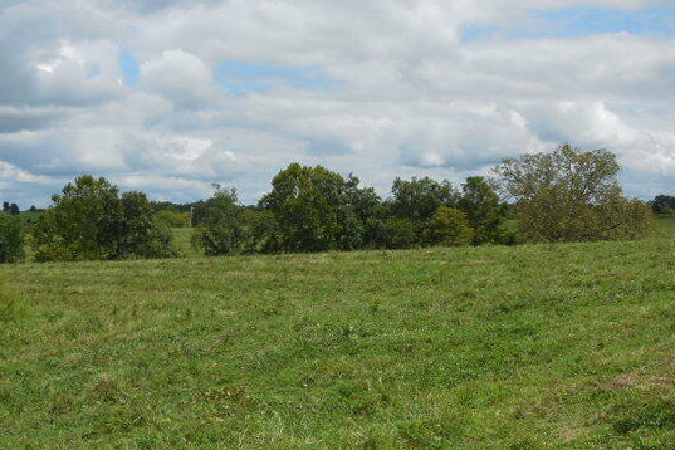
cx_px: 334
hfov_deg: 35.1
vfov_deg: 23.8
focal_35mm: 57
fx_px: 1069
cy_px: 219
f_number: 7.5
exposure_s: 1/500
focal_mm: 8.2
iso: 125
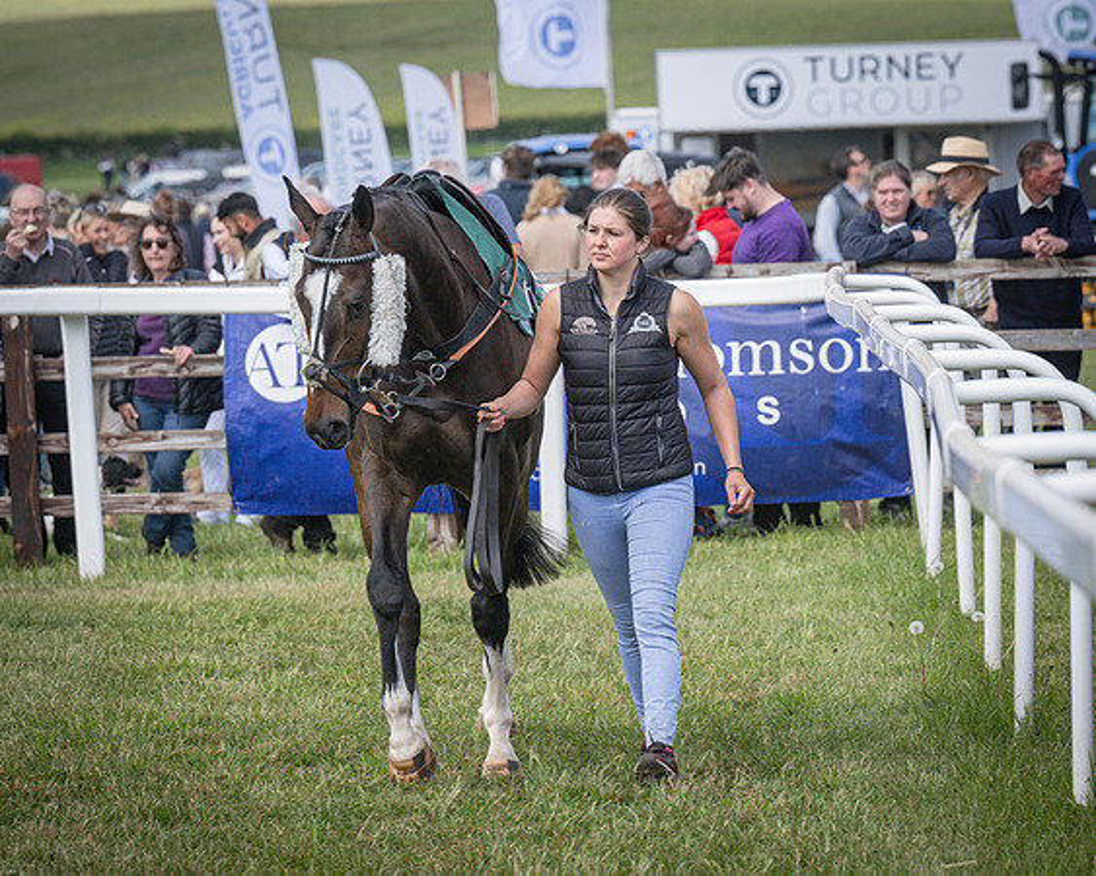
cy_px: 417
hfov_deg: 6.9
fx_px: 9096
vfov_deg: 5.5
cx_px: 443
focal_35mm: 281
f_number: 5
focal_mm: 145
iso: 400
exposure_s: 1/1600
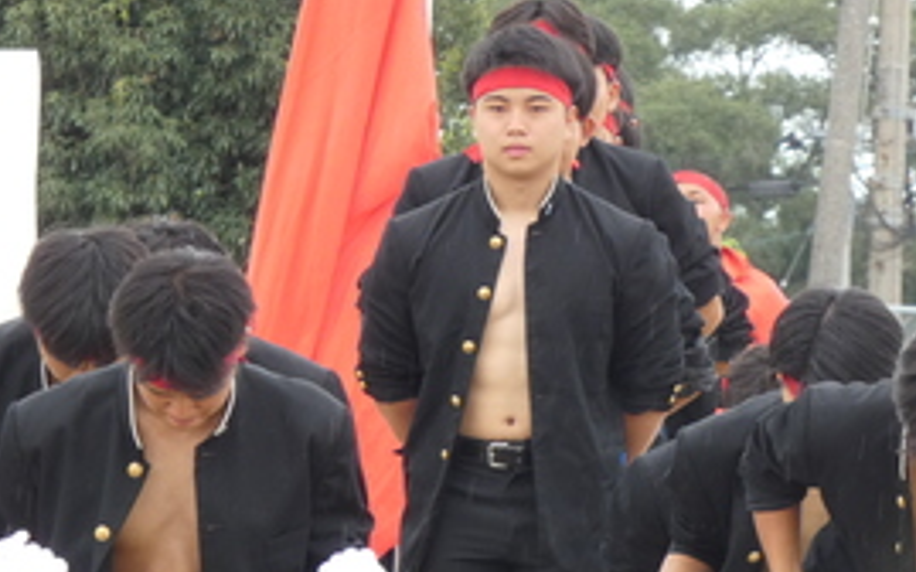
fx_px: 14152
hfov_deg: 3.7
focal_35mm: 567
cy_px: 283
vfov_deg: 2.3
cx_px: 436
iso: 200
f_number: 5.5
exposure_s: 1/125
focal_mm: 53.8
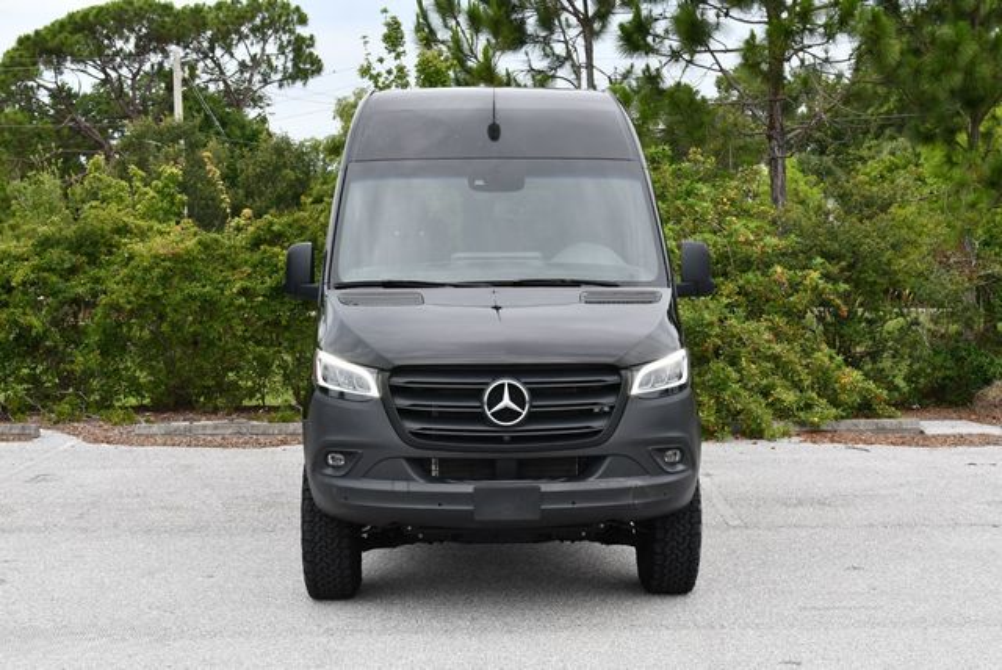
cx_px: 501
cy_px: 335
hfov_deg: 35.6
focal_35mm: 56
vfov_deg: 24.2
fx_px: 1560
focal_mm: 28
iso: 320
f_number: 5.6
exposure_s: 1/250
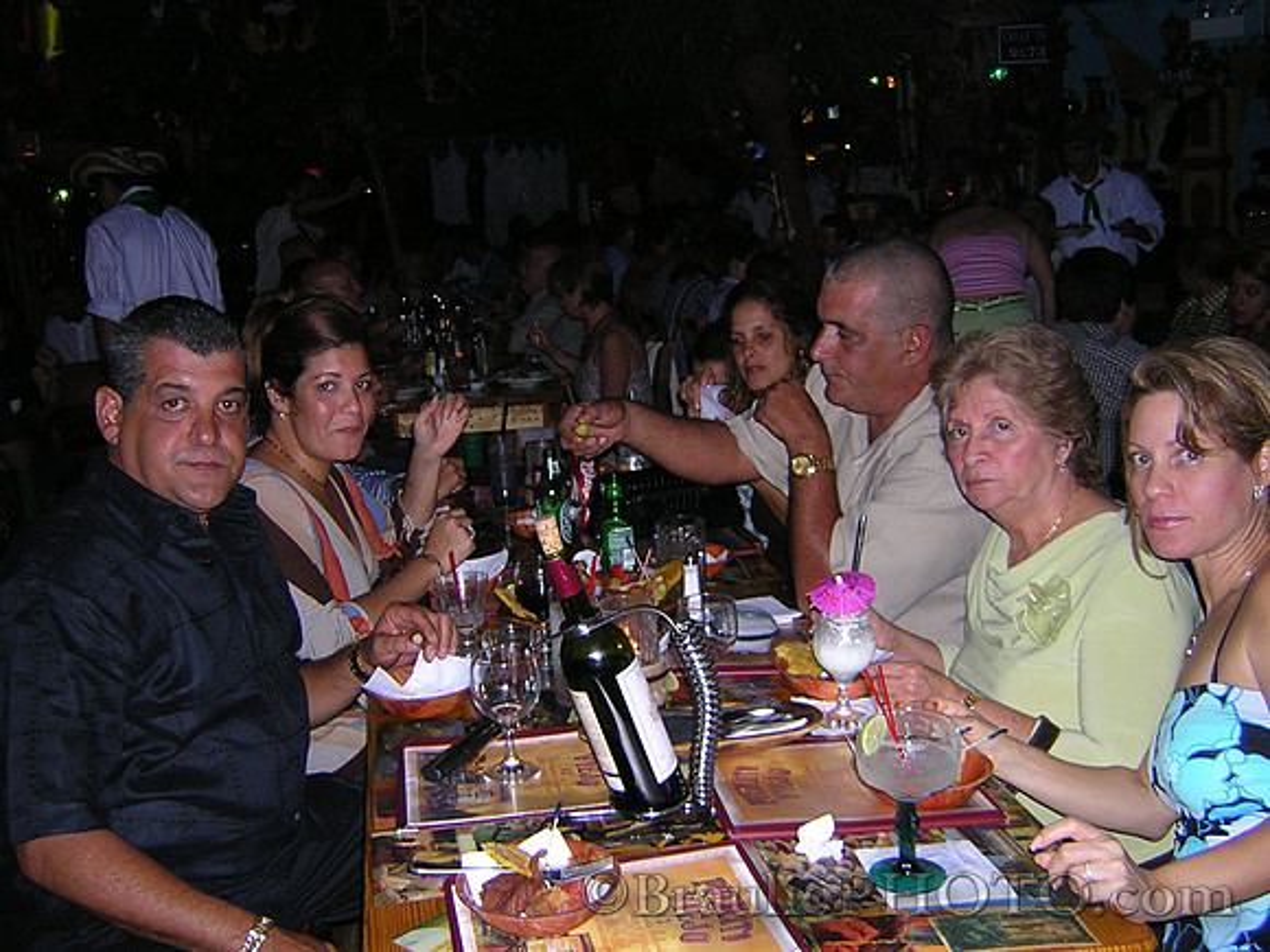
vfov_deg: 39.7
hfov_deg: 51.4
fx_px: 1321
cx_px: 635
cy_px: 476
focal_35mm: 36
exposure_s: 1/60.1
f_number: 2.6
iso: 174
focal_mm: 4.7
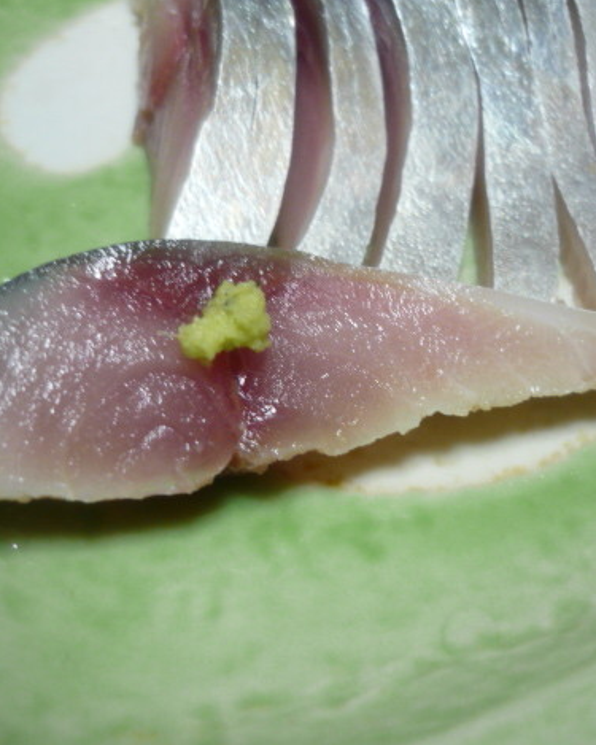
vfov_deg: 42.0
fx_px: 970
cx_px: 329
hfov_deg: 34.1
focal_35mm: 44
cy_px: 378
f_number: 2.8
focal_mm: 5.5
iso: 160
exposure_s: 1/30
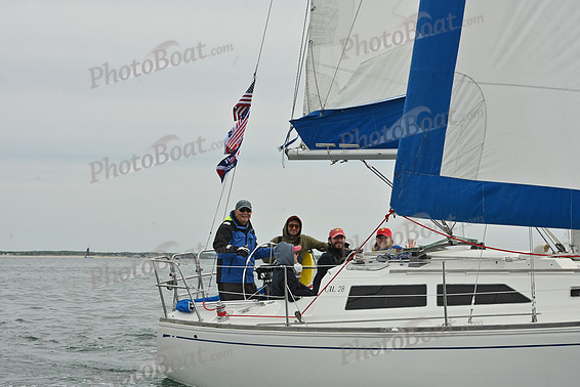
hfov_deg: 24.2
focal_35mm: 84
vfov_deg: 16.3
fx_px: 1354
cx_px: 287
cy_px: 195
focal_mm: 82
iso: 320
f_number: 13
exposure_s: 1/800
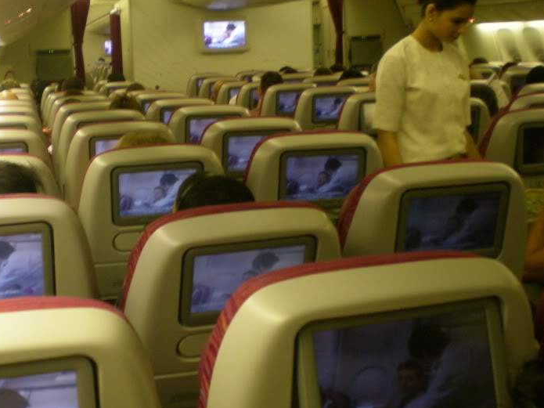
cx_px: 168
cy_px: 174
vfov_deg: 26.1
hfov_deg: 33.9
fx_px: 880
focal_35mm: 56
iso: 200
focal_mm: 6.3
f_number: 3.1
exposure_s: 1/9
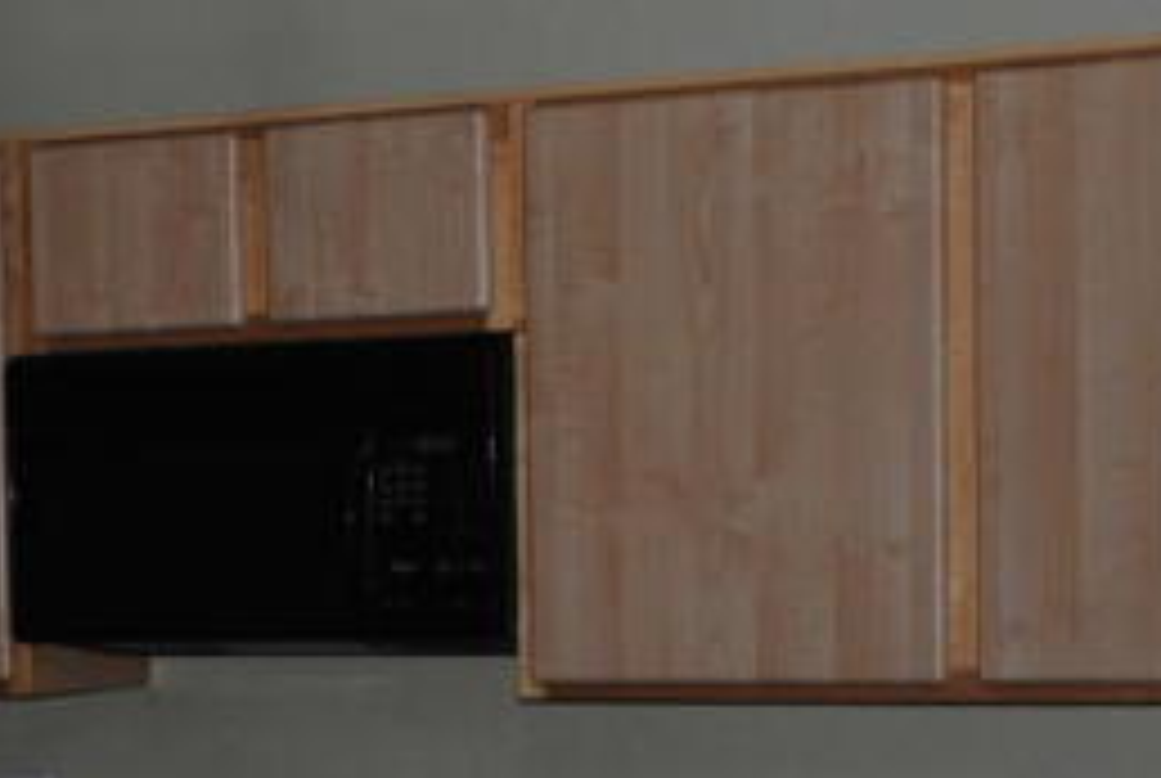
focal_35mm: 120
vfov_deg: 11.3
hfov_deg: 16.8
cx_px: 92
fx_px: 3877
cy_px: 931
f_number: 3.5
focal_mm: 18
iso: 200
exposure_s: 1/60
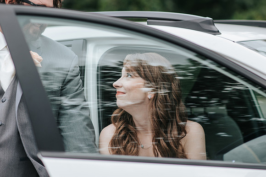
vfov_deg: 10.8
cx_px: 133
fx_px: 942
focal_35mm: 128
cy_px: 88
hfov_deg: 16.1
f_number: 2.8
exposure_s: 1/640
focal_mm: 85
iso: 200
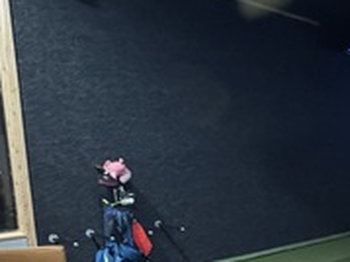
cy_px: 231
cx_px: 360
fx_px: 475
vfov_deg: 29.7
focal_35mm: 47
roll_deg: -0.2
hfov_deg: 36.0
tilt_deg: -10.1
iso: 1250
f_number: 2.2
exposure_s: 1/30
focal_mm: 2.22
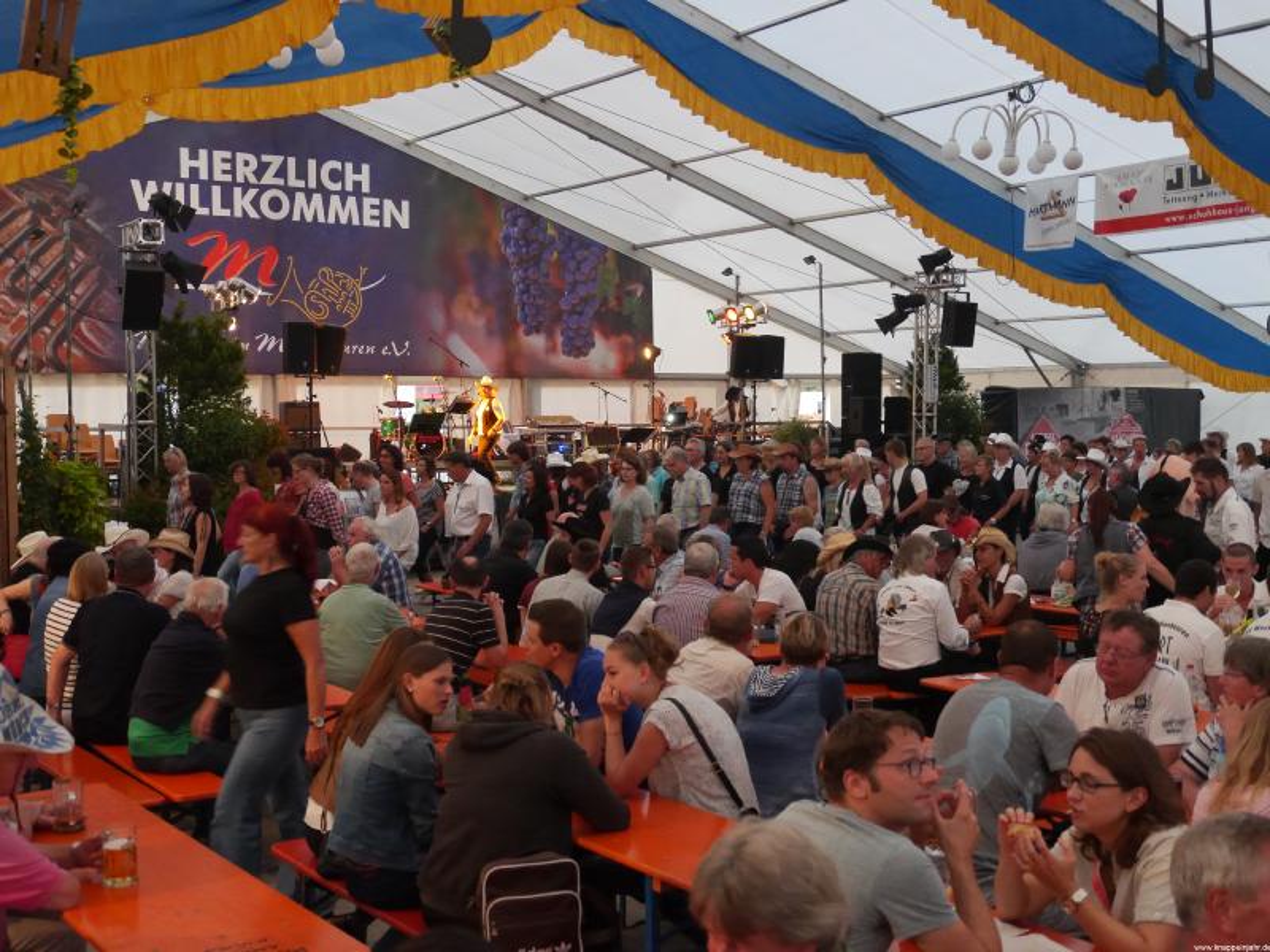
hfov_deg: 49.0
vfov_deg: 37.7
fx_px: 1394
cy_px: 476
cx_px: 635
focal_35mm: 38
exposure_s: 1/60
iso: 3200
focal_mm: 19
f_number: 4.4
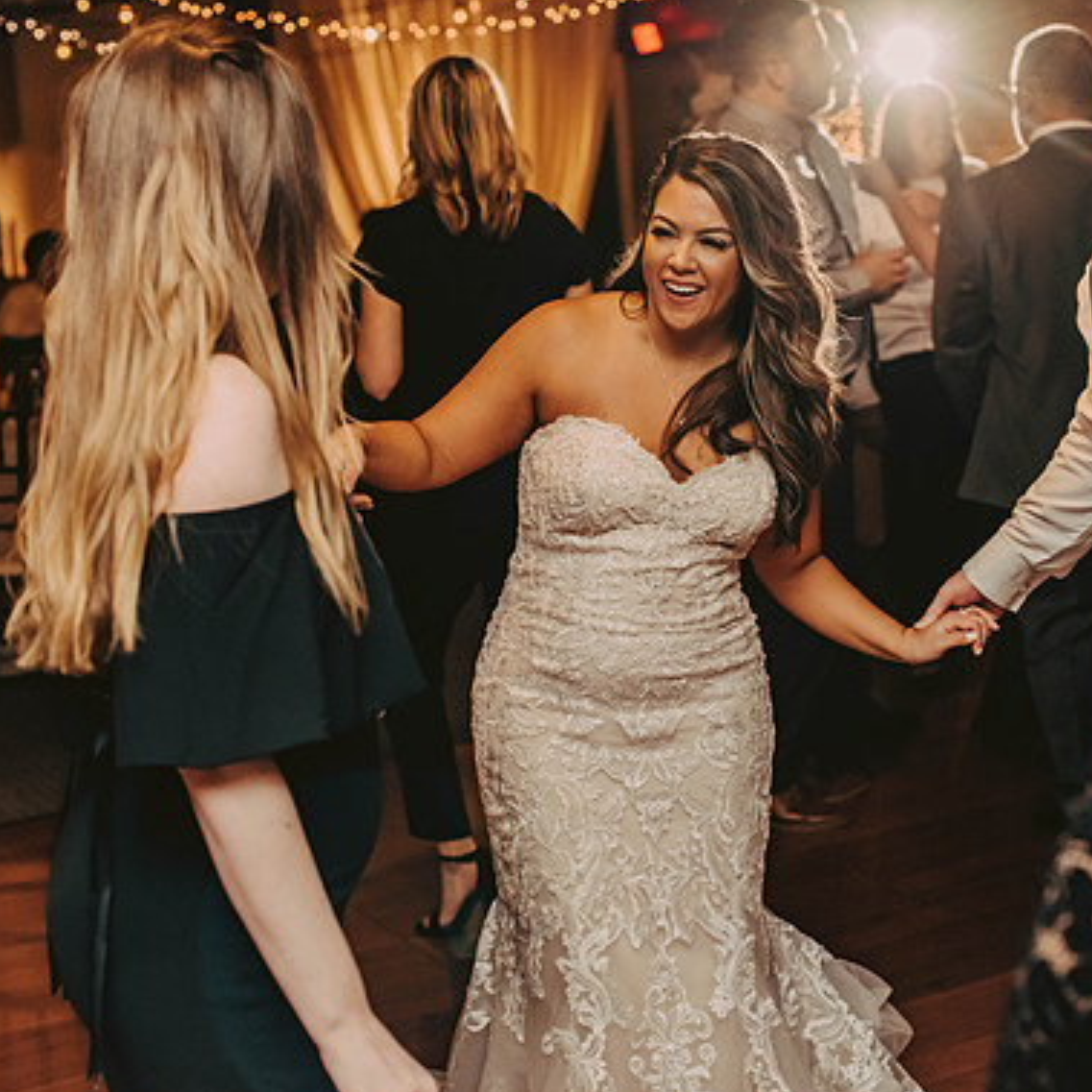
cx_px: 668
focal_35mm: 65
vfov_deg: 26.5
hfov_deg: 26.4
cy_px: 540
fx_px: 2320
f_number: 3.2
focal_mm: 50
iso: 2000
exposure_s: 1/200
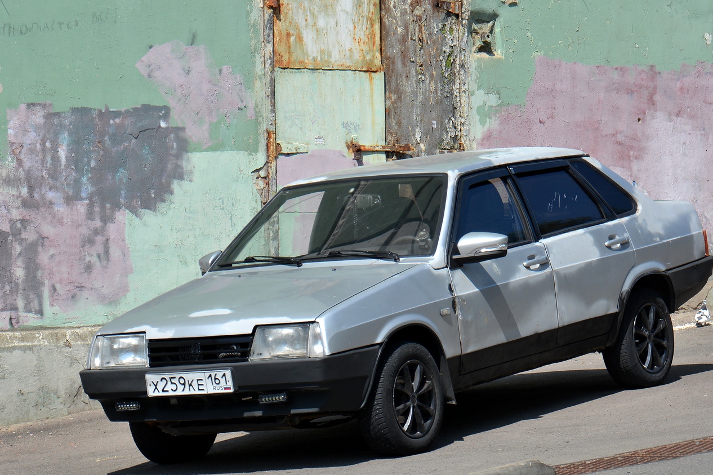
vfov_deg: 8.6
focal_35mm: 160
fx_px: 3167
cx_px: 383
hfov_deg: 12.8
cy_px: 227
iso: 100
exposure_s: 1/250
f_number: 8
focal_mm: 90
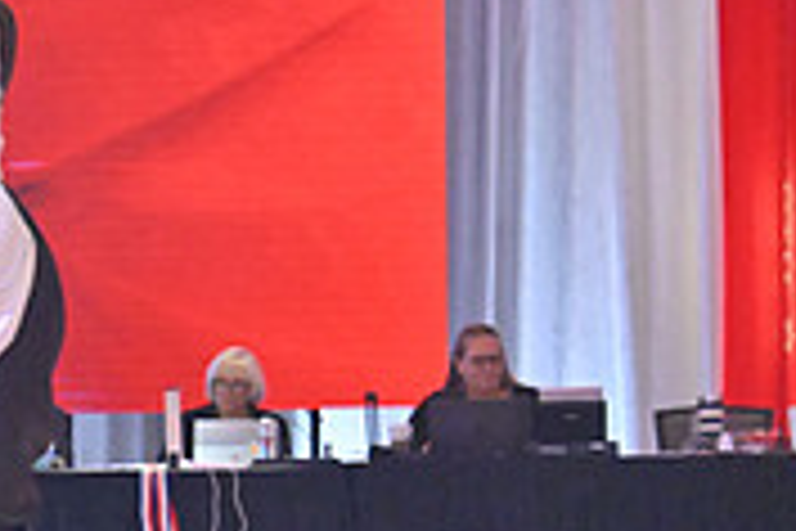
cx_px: -121
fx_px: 4488
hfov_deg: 10.0
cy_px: 736
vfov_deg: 6.7
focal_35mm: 203
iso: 6400
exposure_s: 1/400
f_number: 6.3
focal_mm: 62
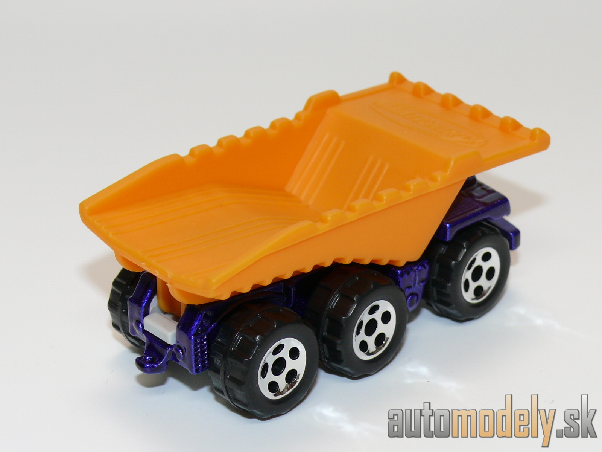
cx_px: 301
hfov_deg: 22.0
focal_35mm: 89
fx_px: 1548
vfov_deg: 16.6
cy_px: 226
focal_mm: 12.5
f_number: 4
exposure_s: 1/30
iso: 100
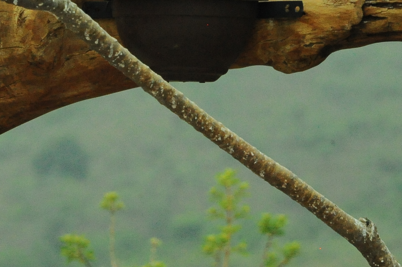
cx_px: 31
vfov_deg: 1.5
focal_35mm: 921
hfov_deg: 2.2
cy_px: -89
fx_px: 10277
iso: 4500
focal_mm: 300
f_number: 16
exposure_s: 1/500
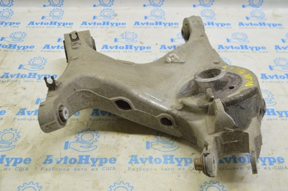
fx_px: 360
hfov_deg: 43.7
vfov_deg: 29.8
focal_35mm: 45
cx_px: 144
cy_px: 96
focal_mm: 30
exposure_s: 1/20
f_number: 5.6
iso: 400
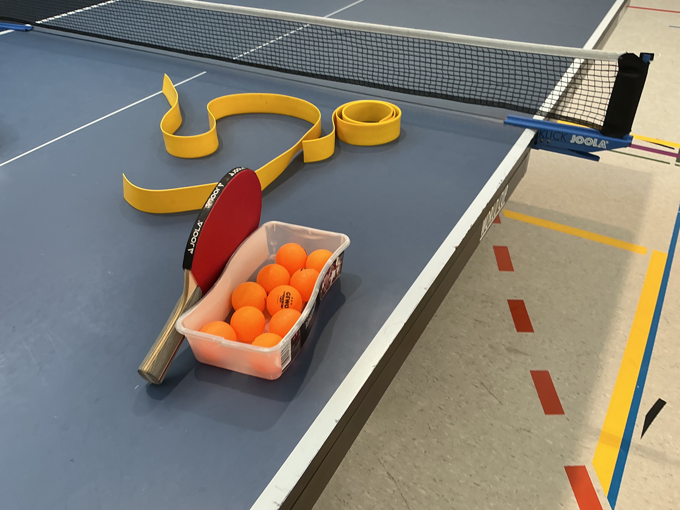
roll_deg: +1.0
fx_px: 570
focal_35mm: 29
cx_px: 340
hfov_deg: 61.7
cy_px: 255
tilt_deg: -36.1
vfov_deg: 48.2
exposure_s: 1/100
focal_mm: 3
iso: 40
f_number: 1.8
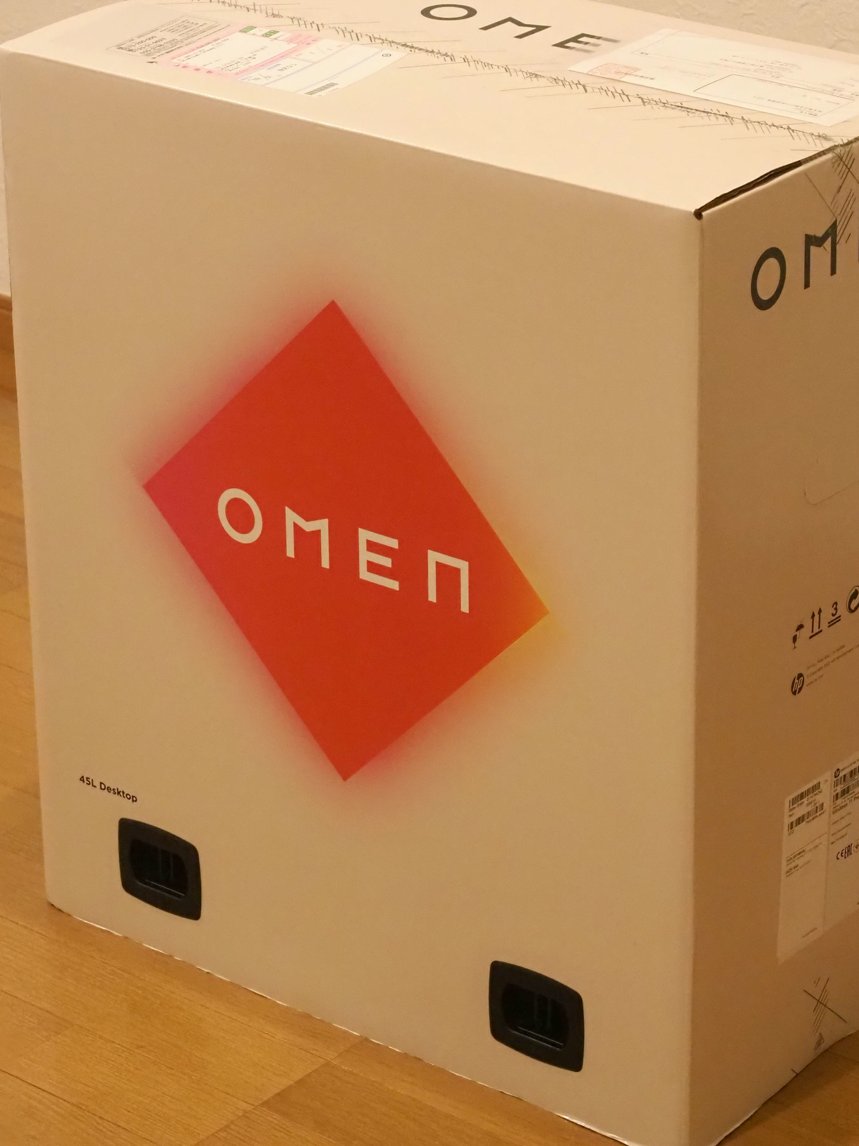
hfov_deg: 13.1
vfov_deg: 17.4
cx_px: 481
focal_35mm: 113
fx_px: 3739
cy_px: 481
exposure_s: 1/80
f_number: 5
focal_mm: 40
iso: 4000
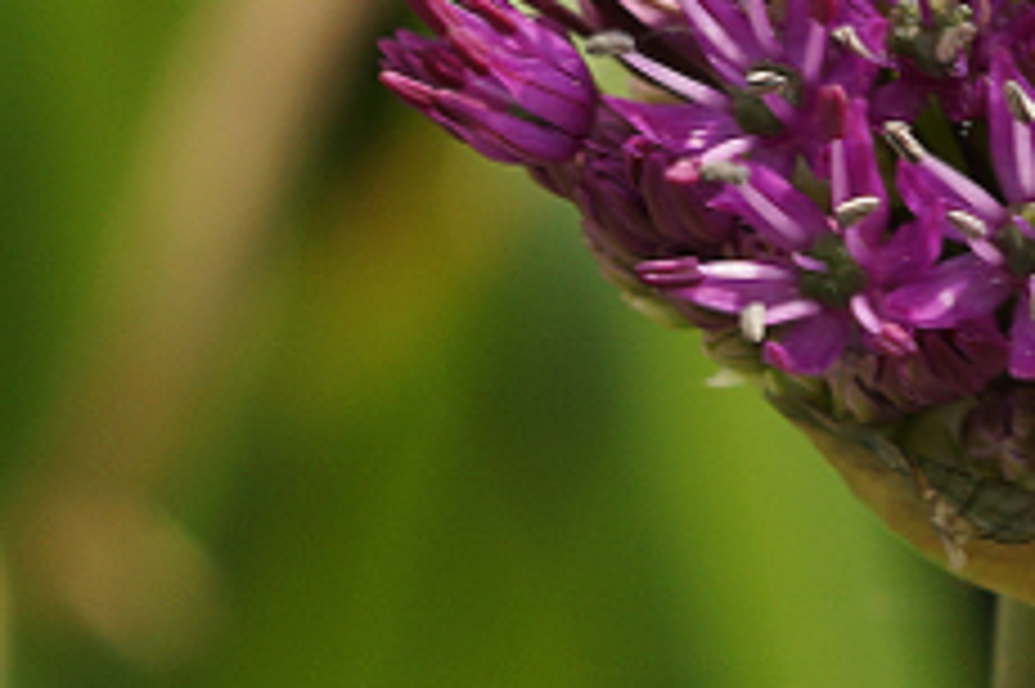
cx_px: 1242
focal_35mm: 783
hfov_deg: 2.6
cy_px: 166
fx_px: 22494
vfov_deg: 1.8
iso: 160
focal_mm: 100
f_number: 7.1
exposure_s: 1/160
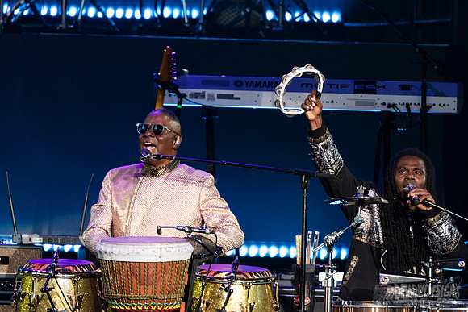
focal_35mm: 760
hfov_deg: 2.7
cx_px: 172
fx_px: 9880
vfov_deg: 1.8
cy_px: 114
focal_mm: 600
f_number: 6.3
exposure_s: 1/500
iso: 1000
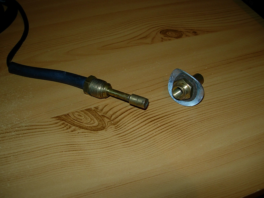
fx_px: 290
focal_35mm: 38
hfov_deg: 49.0
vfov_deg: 37.7
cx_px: 132
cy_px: 99
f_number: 2.8
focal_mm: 7.8
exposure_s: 1/64
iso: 79
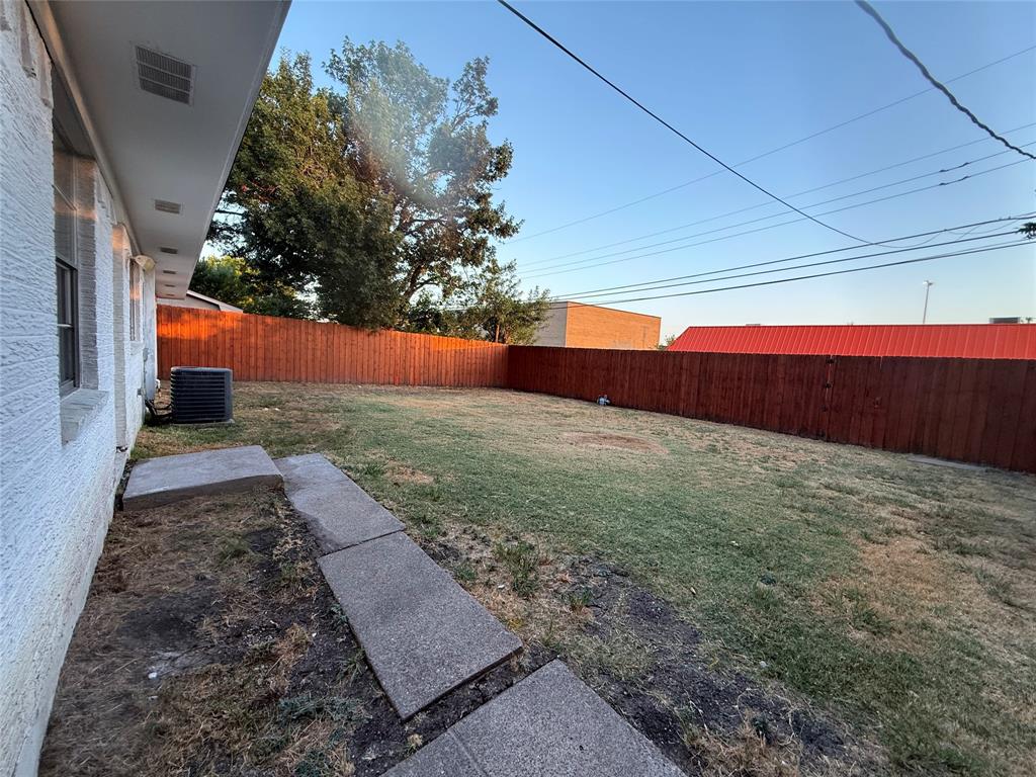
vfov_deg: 85.7
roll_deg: -2.7
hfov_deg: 102.1
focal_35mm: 14
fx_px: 419
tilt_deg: -4.1
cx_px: 518
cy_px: 388
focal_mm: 2.22
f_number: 2.2
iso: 80
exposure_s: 1/99
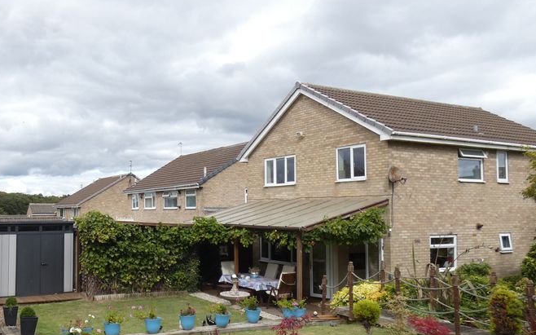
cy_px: 187
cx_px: 170
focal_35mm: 33
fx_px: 482
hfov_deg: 56.6
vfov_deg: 38.3
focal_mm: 3.6
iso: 80
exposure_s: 1/640
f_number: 2.8
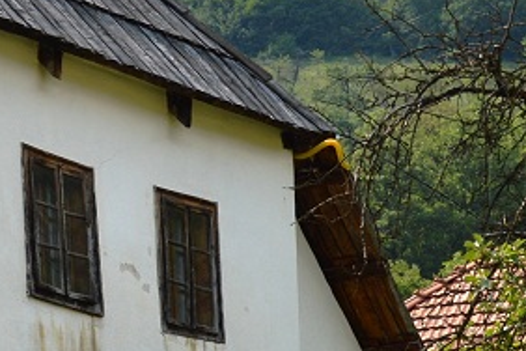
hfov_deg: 12.3
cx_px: -239
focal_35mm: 160
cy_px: 366
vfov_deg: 8.5
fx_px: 2340
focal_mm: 25
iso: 100
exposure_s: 1/250
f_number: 8
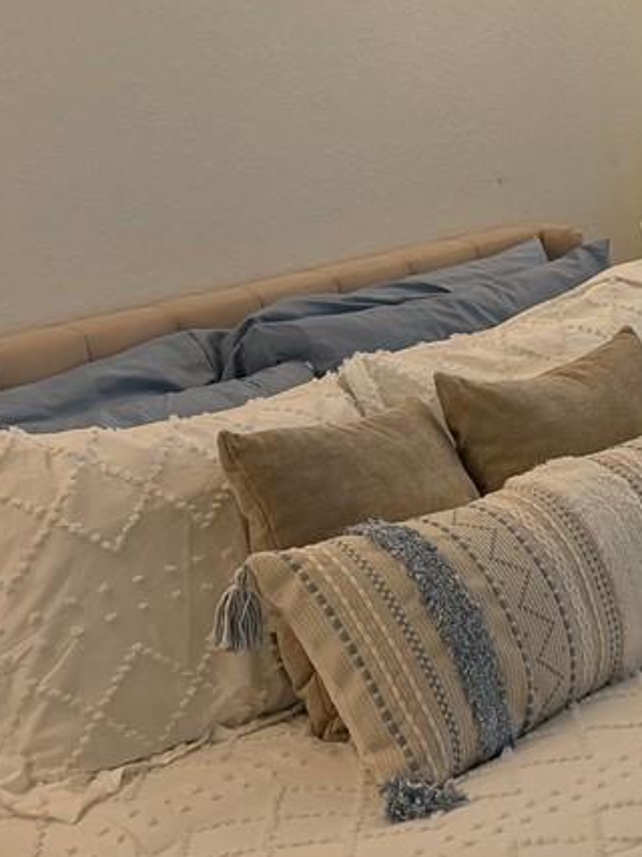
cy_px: 287
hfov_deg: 15.8
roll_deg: +3.6
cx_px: 758
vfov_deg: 21.7
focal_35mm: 90
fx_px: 2227
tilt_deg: -11.4
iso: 160
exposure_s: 1/60
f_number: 1.78
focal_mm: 6.76
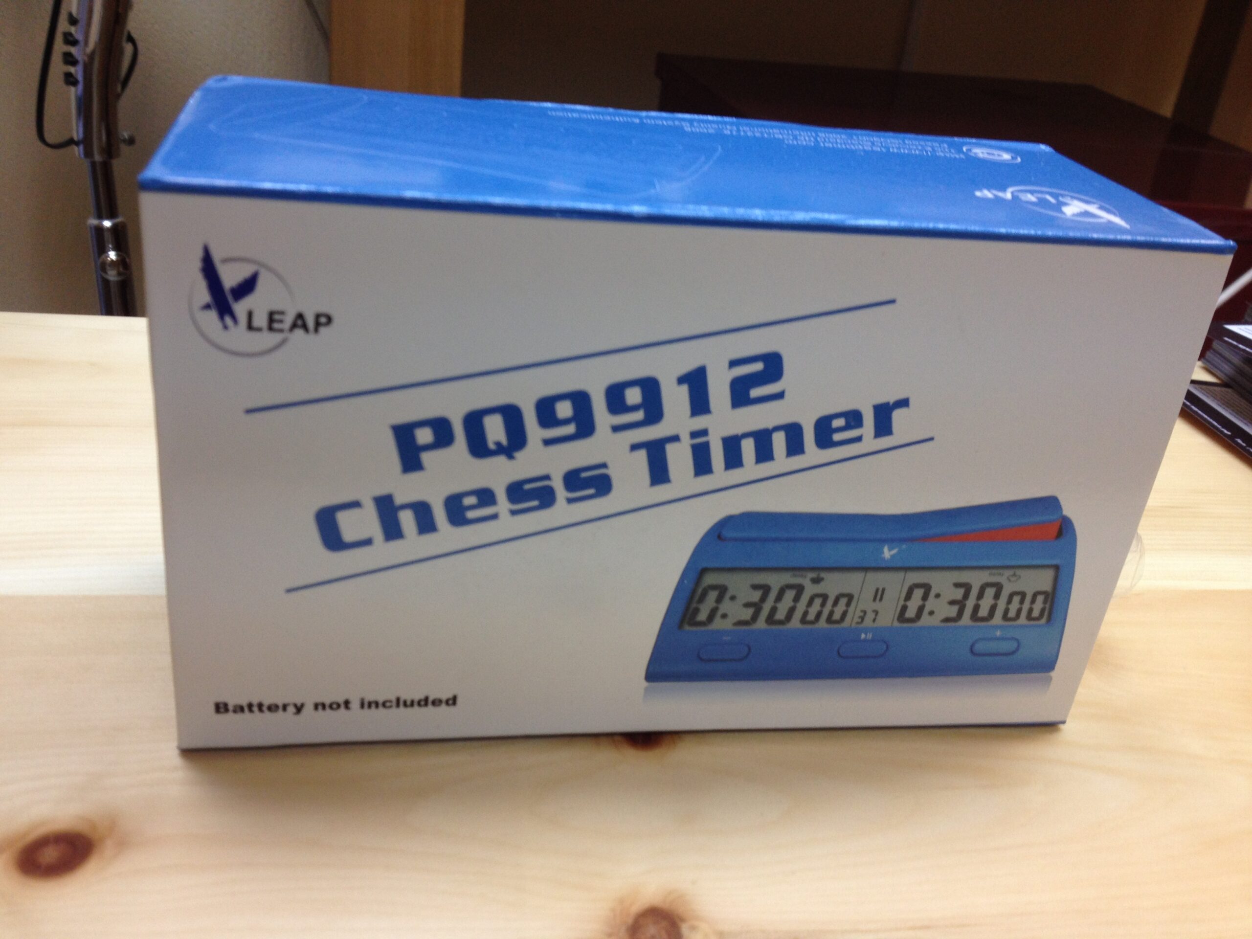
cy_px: 470
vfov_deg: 40.7
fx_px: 1266
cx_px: 626
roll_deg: -7.8
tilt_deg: -29.3
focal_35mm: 35
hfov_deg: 52.6
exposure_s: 1/40
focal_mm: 4.28
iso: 64
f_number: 2.4
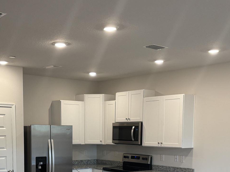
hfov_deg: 34.7
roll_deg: -0.5
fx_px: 365
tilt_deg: -6.2
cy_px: 167
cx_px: 85
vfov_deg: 25.4
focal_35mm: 55
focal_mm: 5.96
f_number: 1.6
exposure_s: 1/120
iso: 125
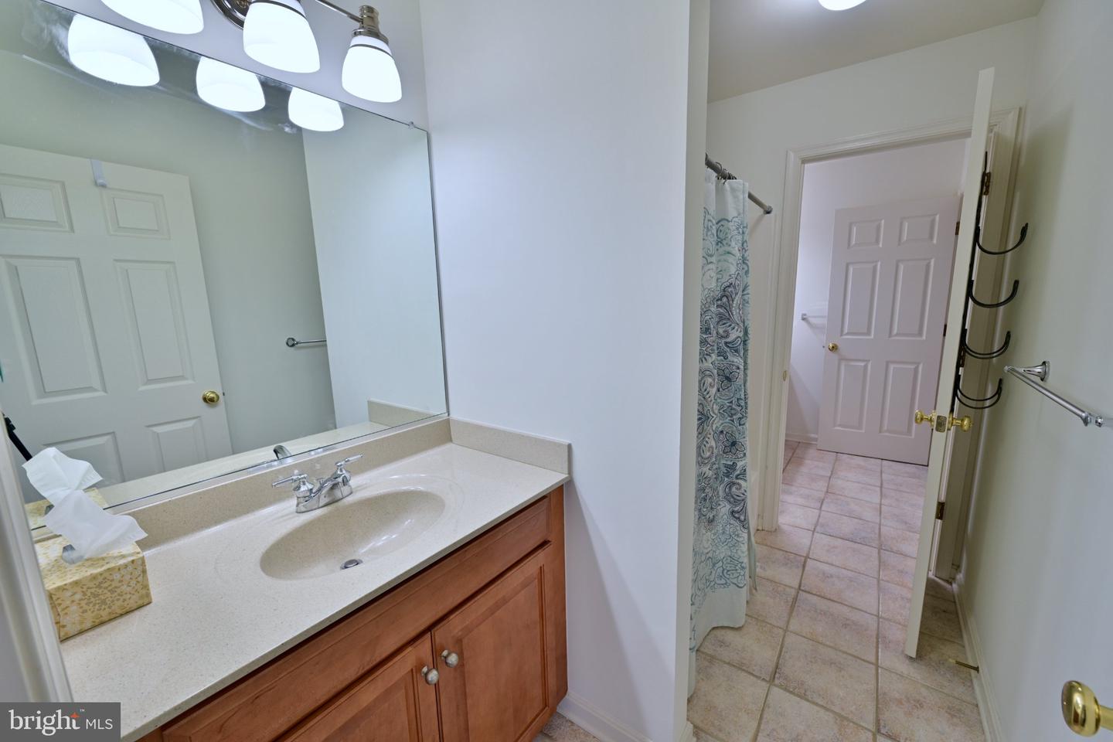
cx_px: 556
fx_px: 433
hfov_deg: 104.3
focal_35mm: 14
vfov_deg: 81.2
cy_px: 371
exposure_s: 1/20
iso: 200
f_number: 8
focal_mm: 14
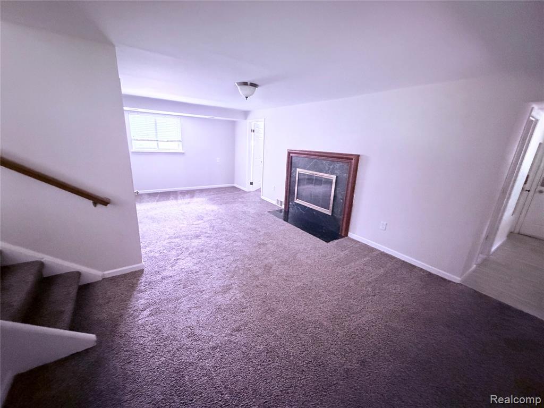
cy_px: 204
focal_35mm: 14
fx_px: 220
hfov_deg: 102.1
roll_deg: -3.0
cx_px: 272
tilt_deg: -15.5
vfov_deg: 85.7
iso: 1250
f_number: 2.2
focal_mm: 2.22
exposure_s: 1/58
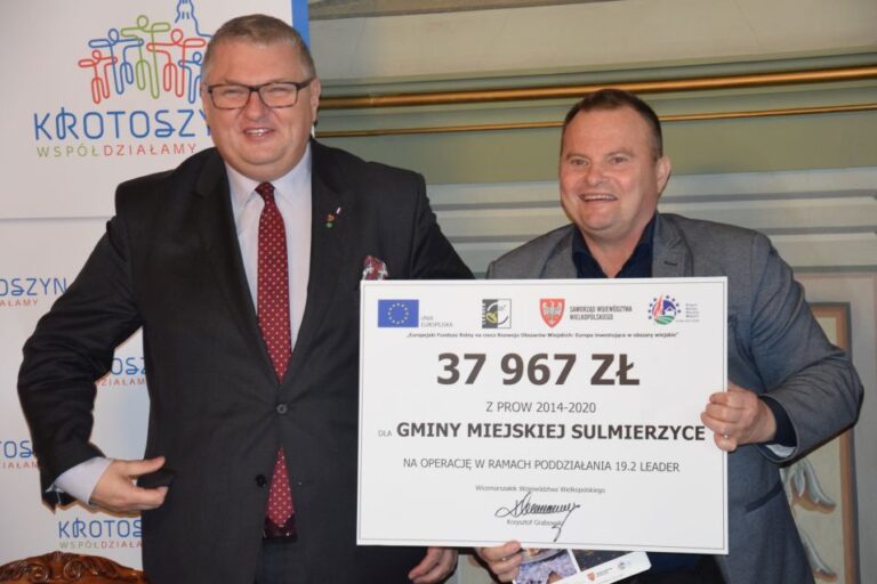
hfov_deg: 18.2
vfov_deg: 12.2
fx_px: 2740
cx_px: 438
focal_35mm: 112
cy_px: 292
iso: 2800
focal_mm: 75
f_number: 5.3
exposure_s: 1/60
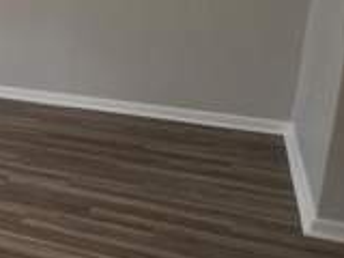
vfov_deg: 22.3
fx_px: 646
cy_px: 56
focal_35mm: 65
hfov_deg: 18.6
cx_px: -348
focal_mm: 2.2
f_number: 1.9
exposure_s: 1/120
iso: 200
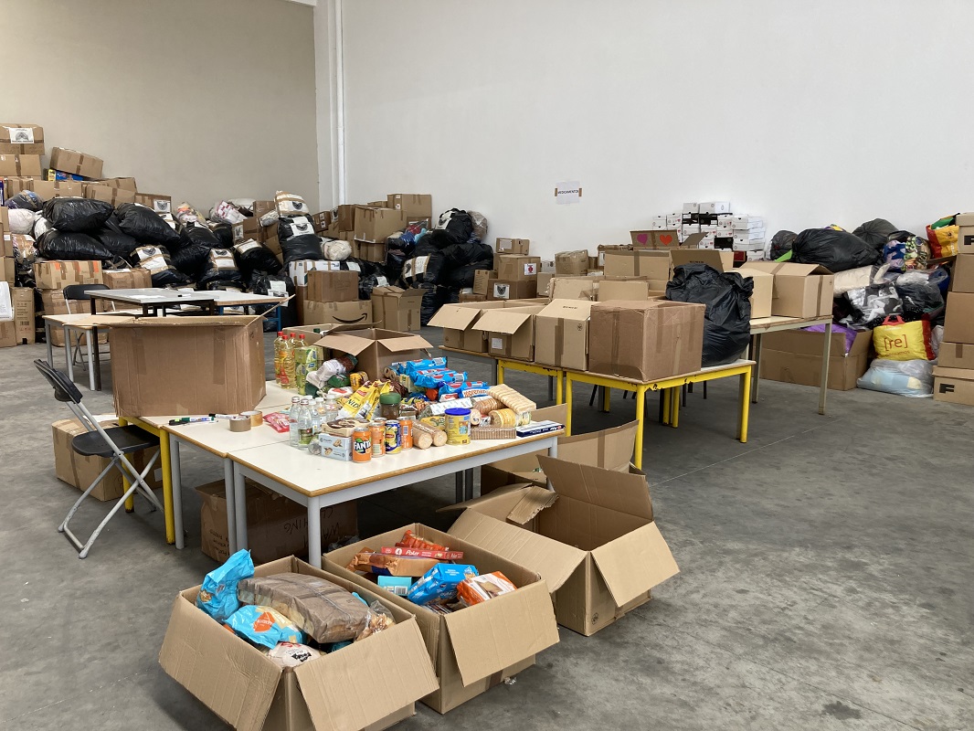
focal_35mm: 28
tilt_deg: -9.3
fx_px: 788
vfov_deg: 49.8
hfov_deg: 63.4
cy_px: 366
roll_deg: -1.3
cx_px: 487
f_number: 1.8
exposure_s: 1/121
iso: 40
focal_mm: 3.99
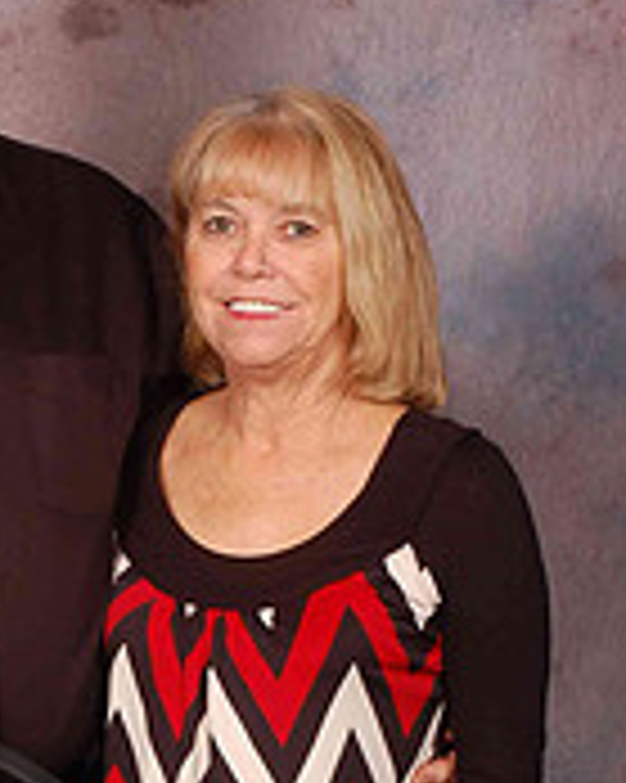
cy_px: 554
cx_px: -11
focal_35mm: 127
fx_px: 2949
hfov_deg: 12.0
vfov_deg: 15.1
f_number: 10
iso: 200
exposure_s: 1/125
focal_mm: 35
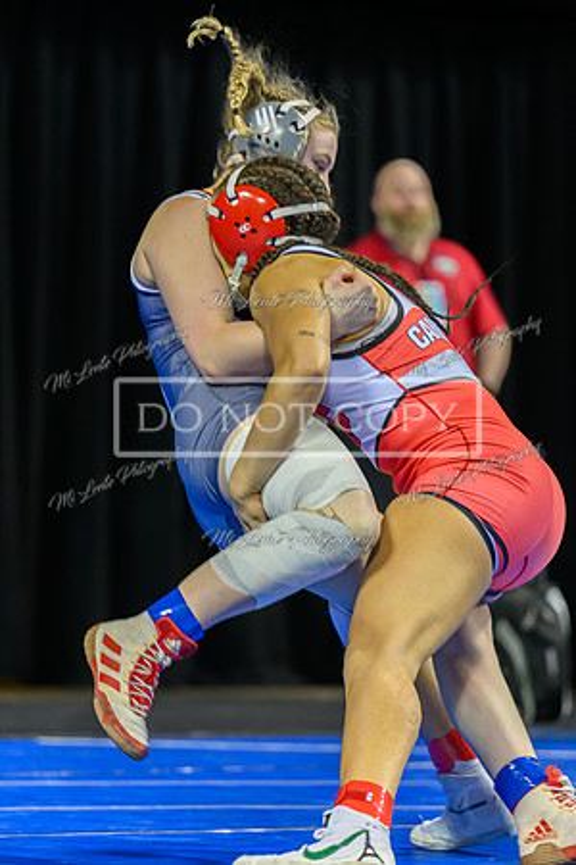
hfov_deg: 6.4
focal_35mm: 215
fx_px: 5151
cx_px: 302
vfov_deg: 9.6
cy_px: 433
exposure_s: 1/800
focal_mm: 140
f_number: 2.8
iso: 2000
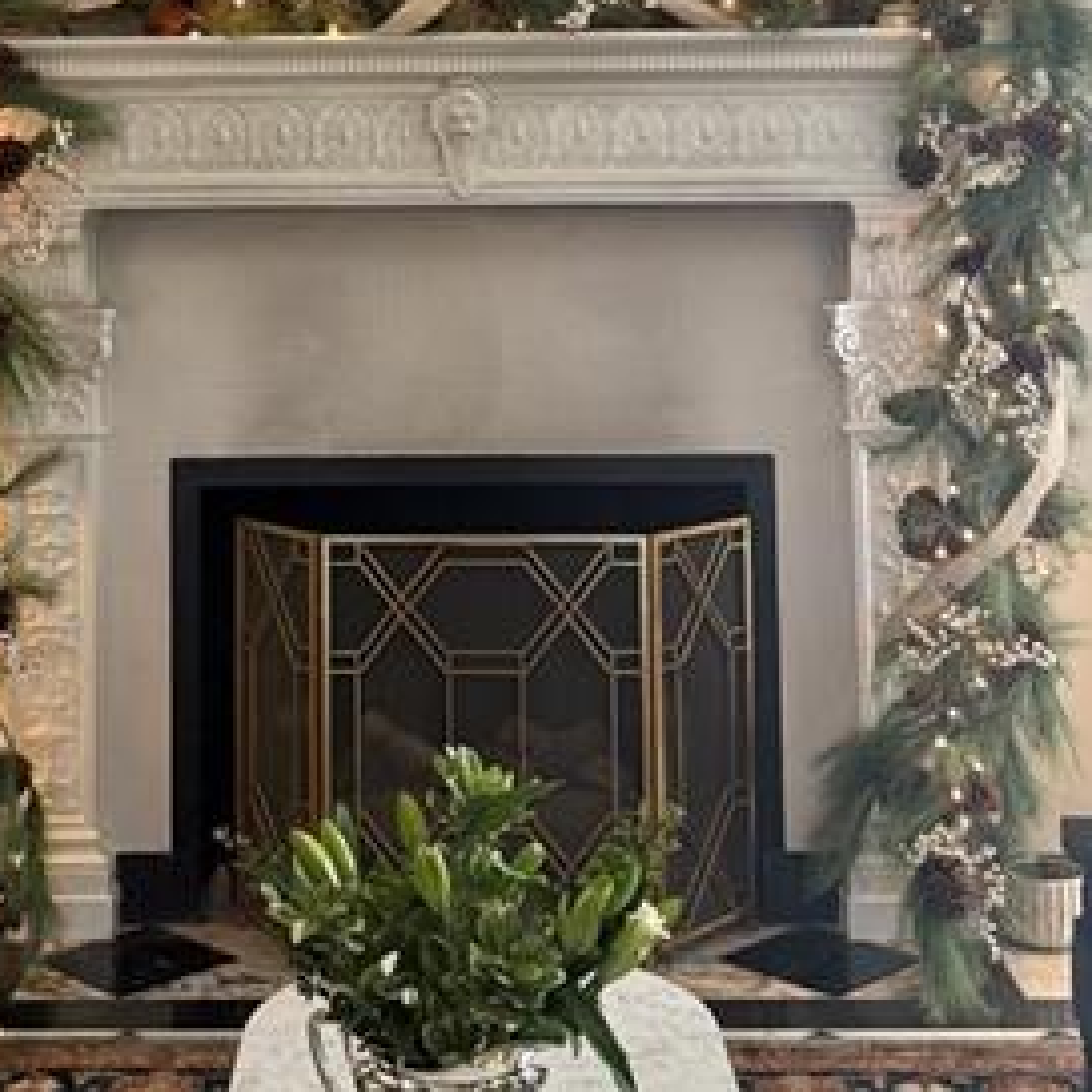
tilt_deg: +1.5
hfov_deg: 28.5
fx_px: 2141
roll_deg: +0.2
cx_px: 405
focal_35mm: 60
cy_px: 104
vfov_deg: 27.5
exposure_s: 1/60
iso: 250
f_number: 1.78
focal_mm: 6.76
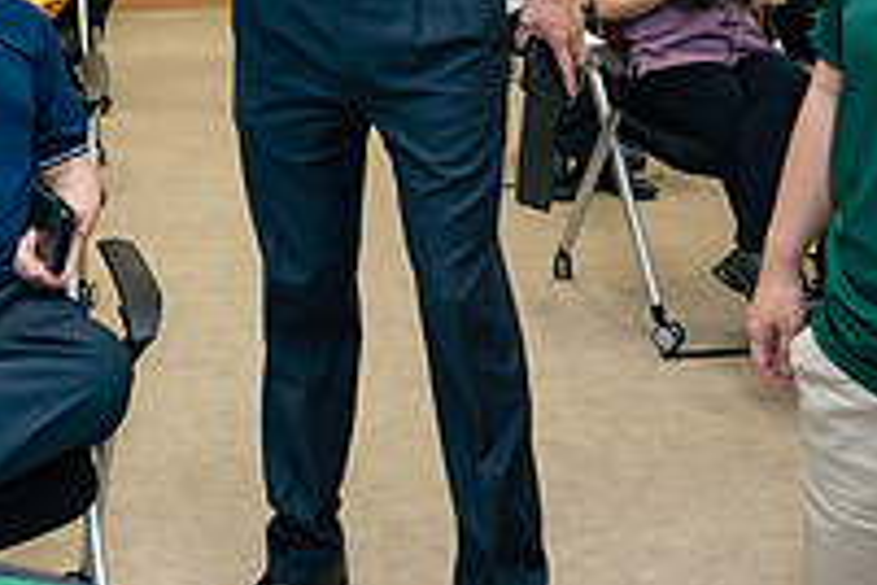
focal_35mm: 66
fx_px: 1608
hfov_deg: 29.6
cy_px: -72
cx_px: 140
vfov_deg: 19.7
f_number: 2.2
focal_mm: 11
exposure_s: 1/160
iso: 500
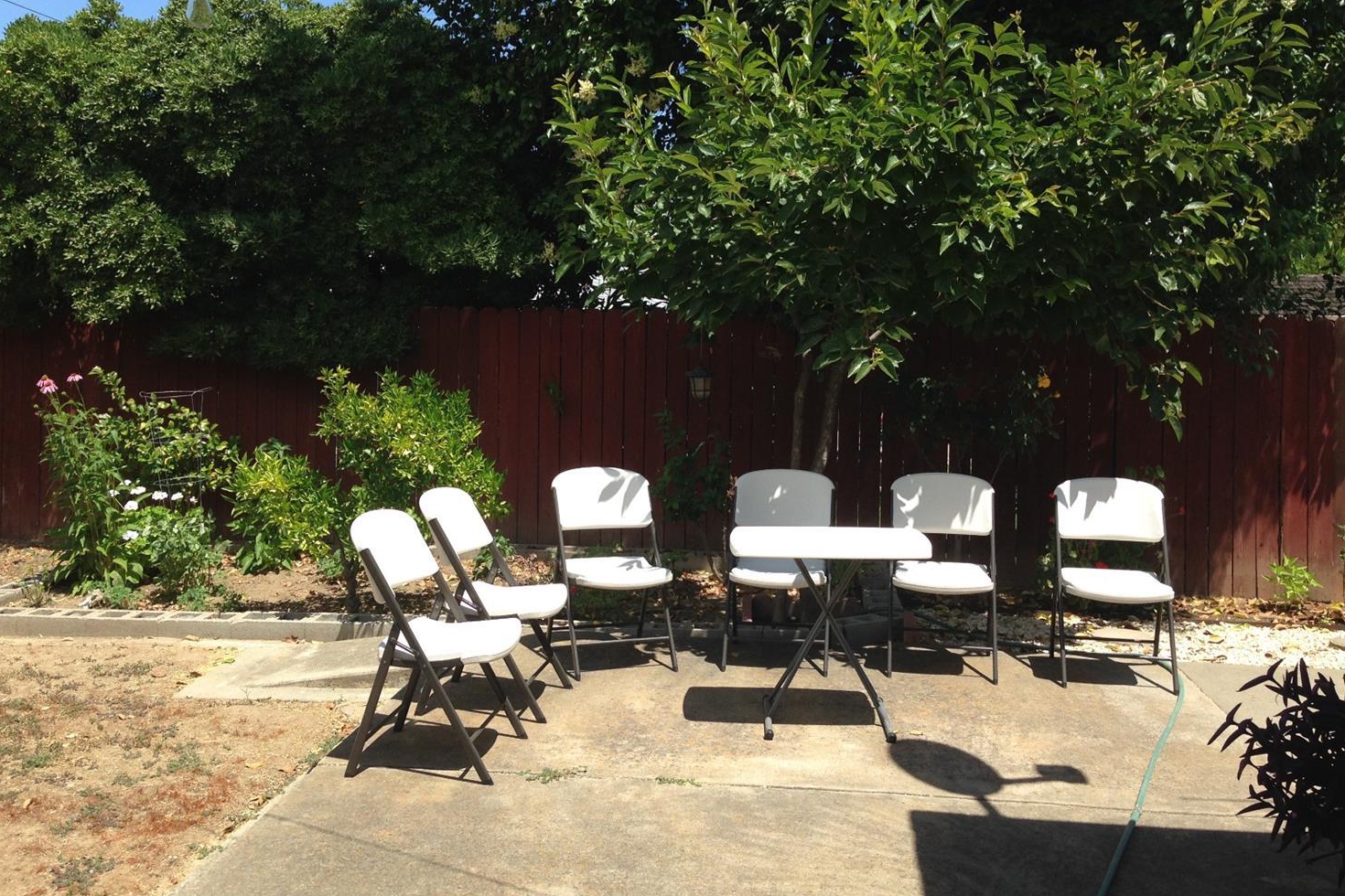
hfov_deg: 54.4
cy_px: 403
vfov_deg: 37.8
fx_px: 1308
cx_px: 675
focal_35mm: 35
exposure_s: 1/1130
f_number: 2.4
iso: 50
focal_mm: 4.12
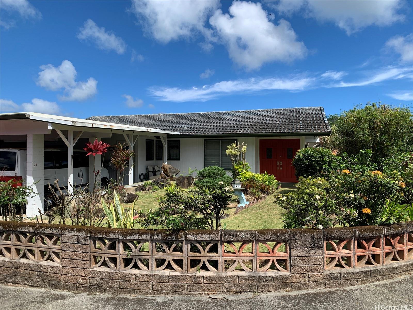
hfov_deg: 67.3
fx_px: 310
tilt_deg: -0.3
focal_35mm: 26
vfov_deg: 53.1
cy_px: 155
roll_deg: +0.2
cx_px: 206
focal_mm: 4.25
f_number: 1.8
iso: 25
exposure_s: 1/2364
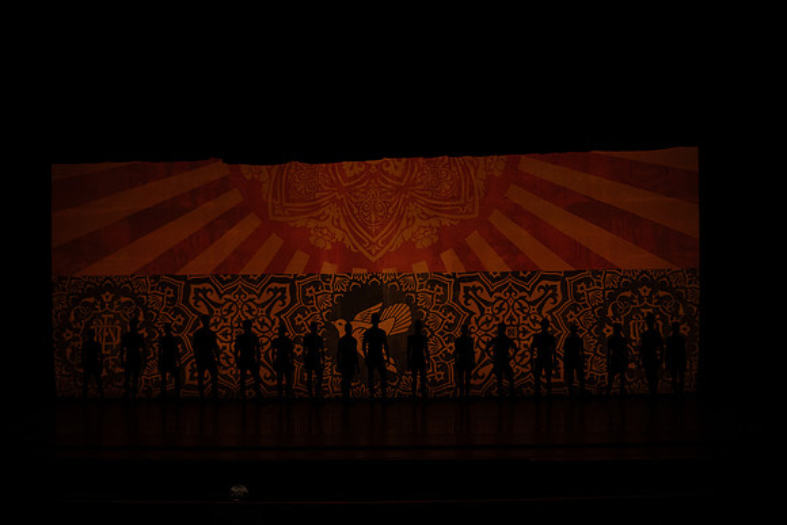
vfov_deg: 19.5
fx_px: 1531
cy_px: 262
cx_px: 394
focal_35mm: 70
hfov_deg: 28.8
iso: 3200
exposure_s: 1/500
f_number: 5
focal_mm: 70
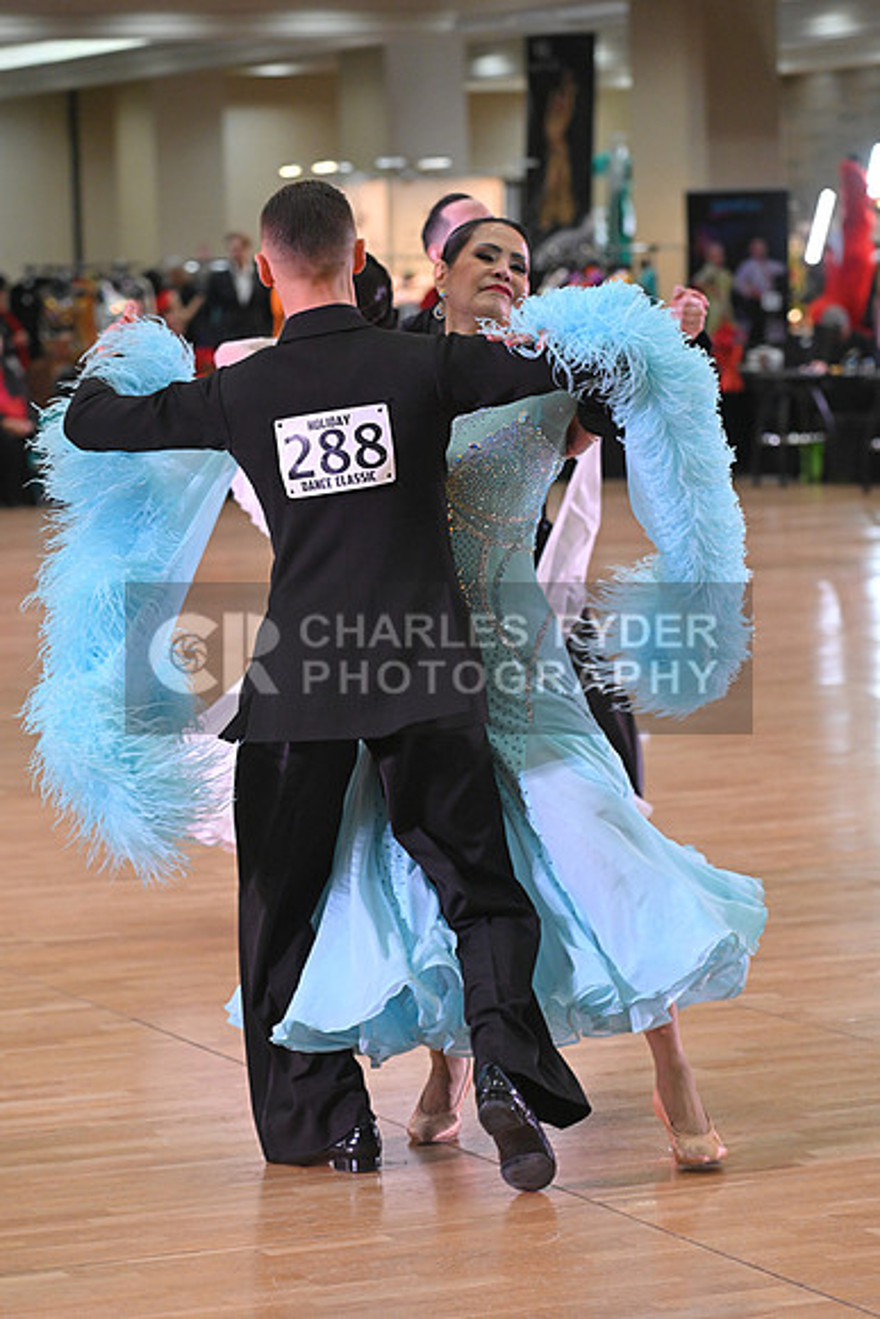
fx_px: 4580
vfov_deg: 16.4
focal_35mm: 125
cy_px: 660
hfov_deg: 11.0
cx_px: 440
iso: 3200
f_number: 5
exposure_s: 1/400
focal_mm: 125
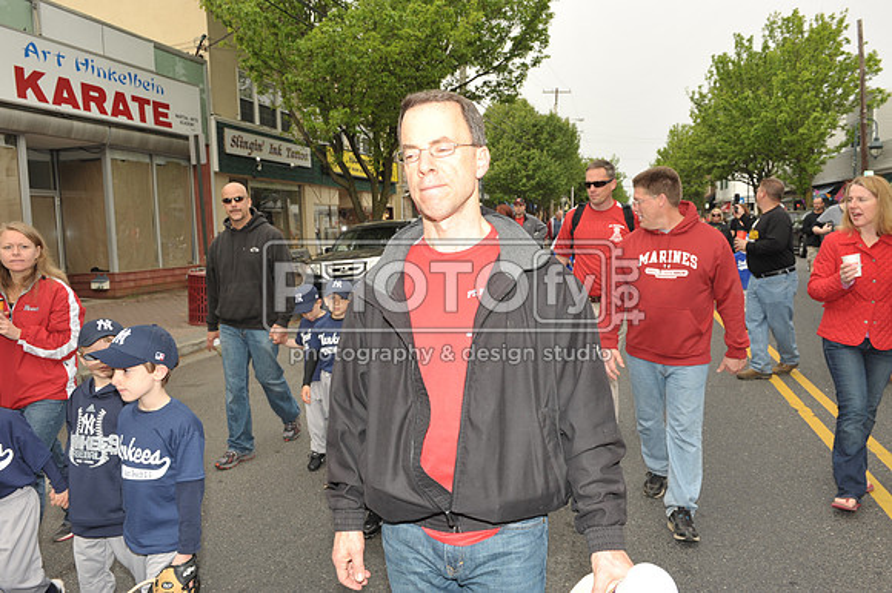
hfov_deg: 65.5
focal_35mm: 28
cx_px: 446
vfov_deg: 46.4
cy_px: 296
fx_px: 693
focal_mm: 28
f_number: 8
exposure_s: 1/250
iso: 400
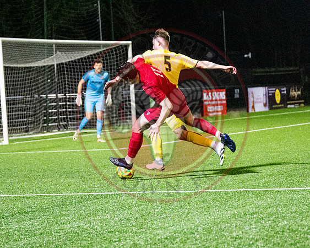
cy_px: 159
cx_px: 206
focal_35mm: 152
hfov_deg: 12.7
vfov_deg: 10.2
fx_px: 1394
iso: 8000
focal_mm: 70
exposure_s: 1/1000
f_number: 2.8
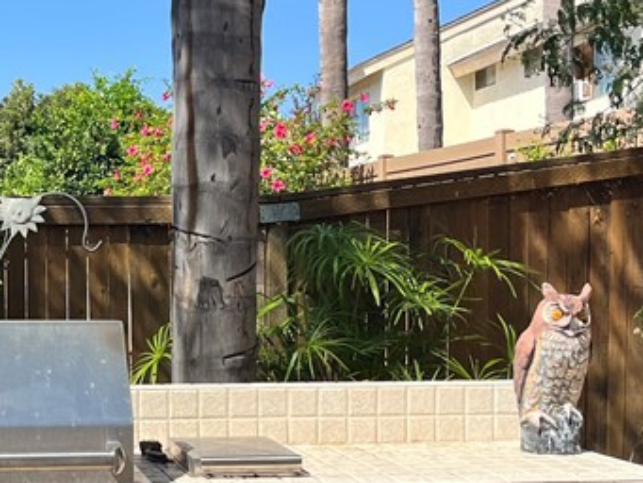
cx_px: 70
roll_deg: +0.7
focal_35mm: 78
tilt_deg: -2.4
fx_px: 1449
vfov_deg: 18.9
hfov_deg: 24.3
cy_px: 321
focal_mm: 5.1
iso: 50
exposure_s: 1/2309
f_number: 1.6
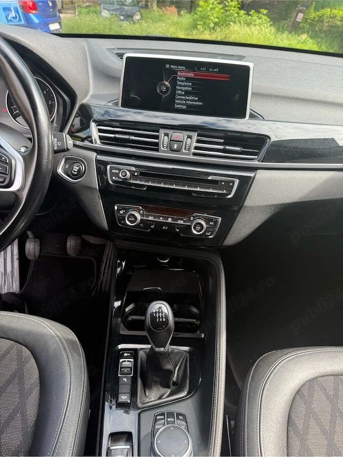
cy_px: 228
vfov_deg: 71.6
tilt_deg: -35.8
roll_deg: -8.2
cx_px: 172
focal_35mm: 24
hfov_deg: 56.8
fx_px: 317
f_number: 1.78
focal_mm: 6.76
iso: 100
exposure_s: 1/263
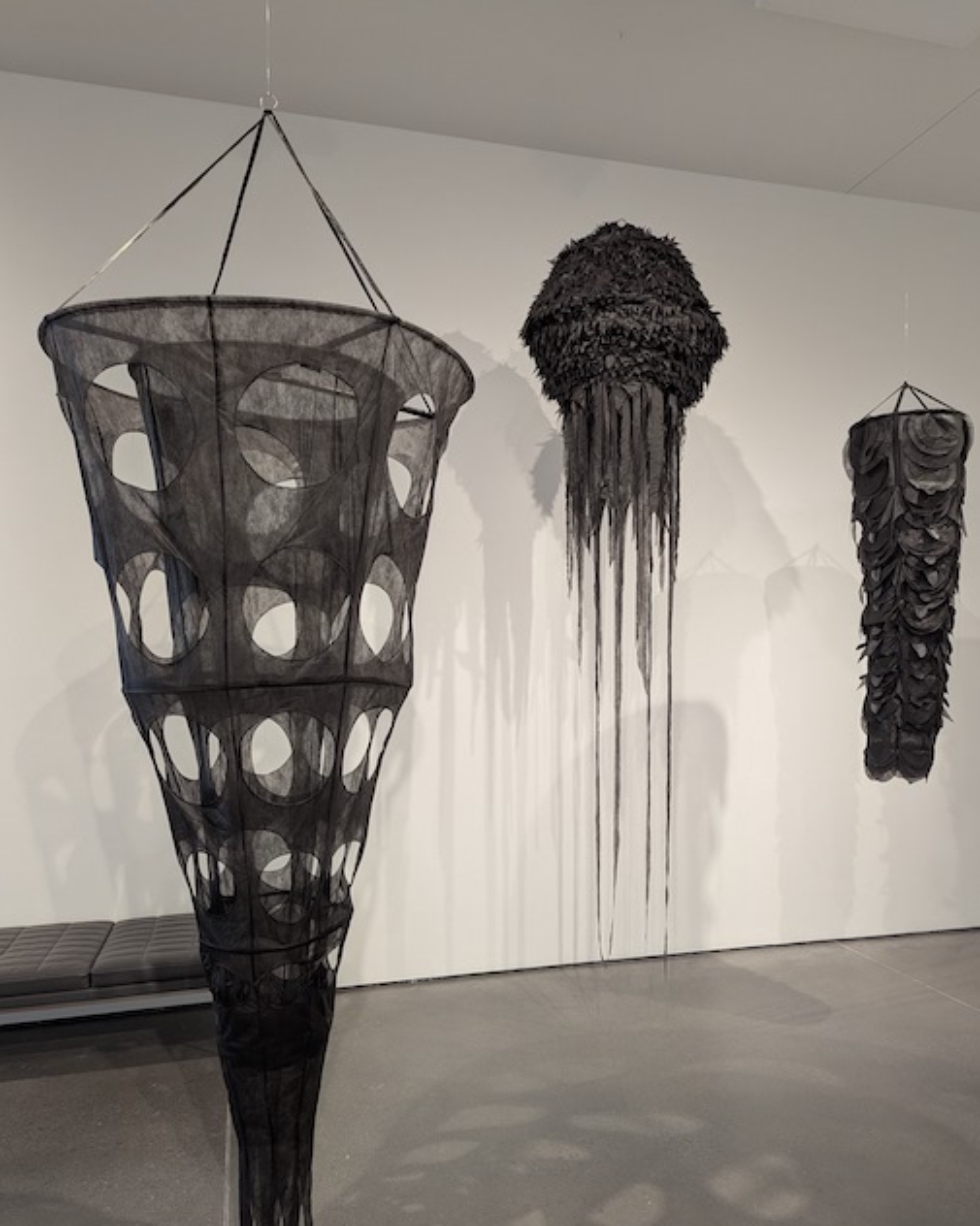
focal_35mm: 26
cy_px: 675
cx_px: 507
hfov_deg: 54.9
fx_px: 943
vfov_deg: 65.9
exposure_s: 1/30
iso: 92
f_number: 1.85
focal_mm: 6.81
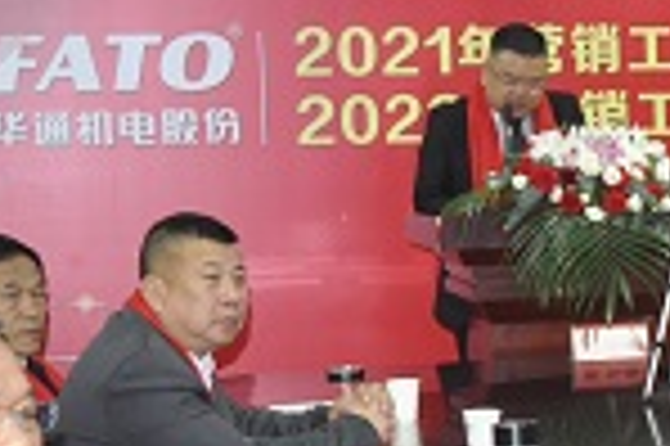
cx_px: 1088
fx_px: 2473
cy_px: 351
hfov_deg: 14.2
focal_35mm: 133
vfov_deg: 10.3
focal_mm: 22
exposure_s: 1/60
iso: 800
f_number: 4
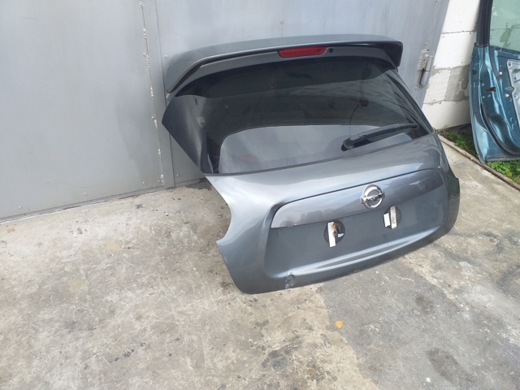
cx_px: 260
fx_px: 406
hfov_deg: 65.3
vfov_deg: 51.4
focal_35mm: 27
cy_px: 195
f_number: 1.9
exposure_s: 1/163
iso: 40
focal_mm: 3.6
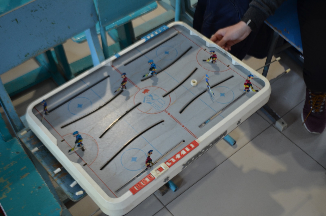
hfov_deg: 41.2
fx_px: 434
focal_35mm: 48
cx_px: 163
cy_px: 108
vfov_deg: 27.9
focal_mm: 32
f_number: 4.8
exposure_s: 1/60
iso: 500
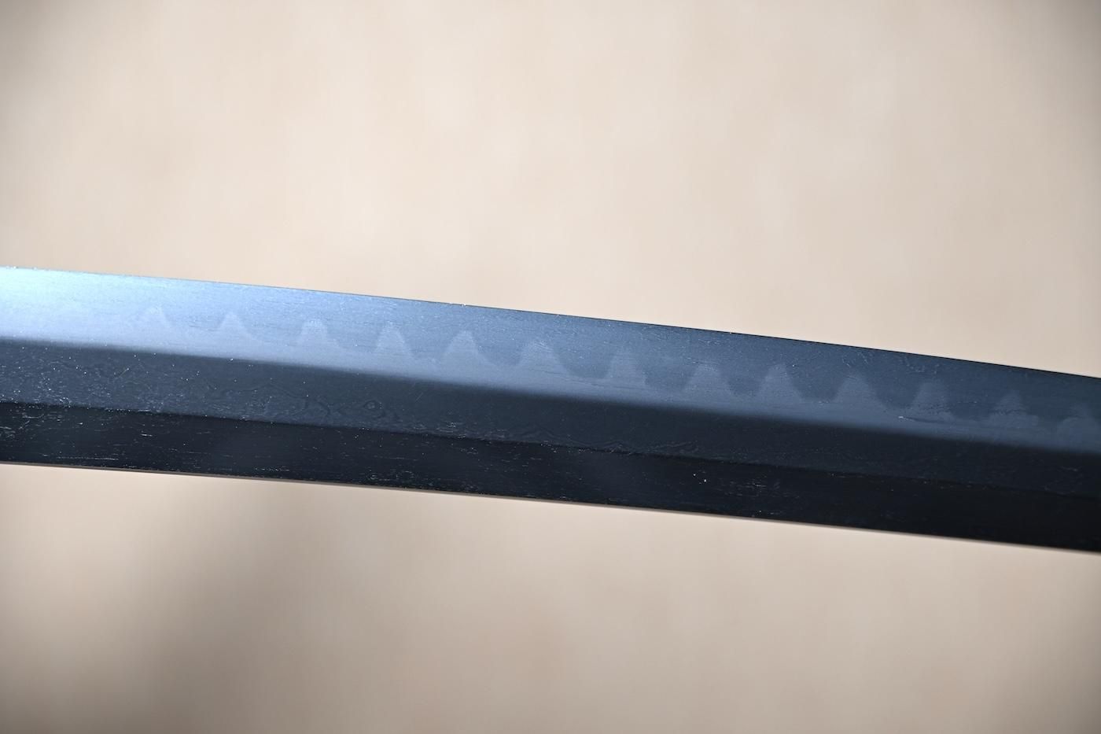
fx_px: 3532
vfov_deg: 11.9
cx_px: 550
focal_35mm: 116
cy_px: 367
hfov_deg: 17.7
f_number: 5.3
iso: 100
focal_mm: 77
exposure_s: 1/1.6
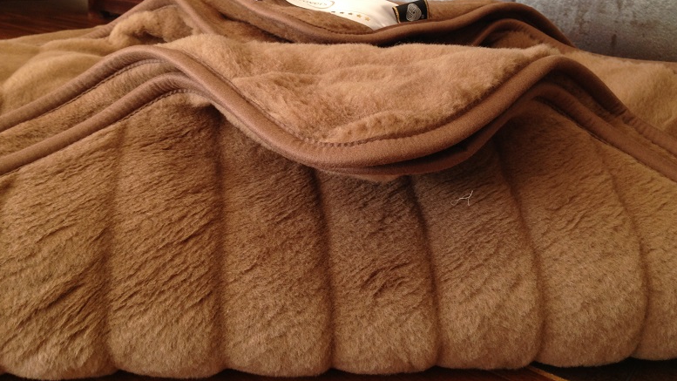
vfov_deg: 31.7
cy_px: 120
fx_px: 664
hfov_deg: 54.0
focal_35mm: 37
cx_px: 342
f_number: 2.4
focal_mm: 4.12
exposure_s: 1/24
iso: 50
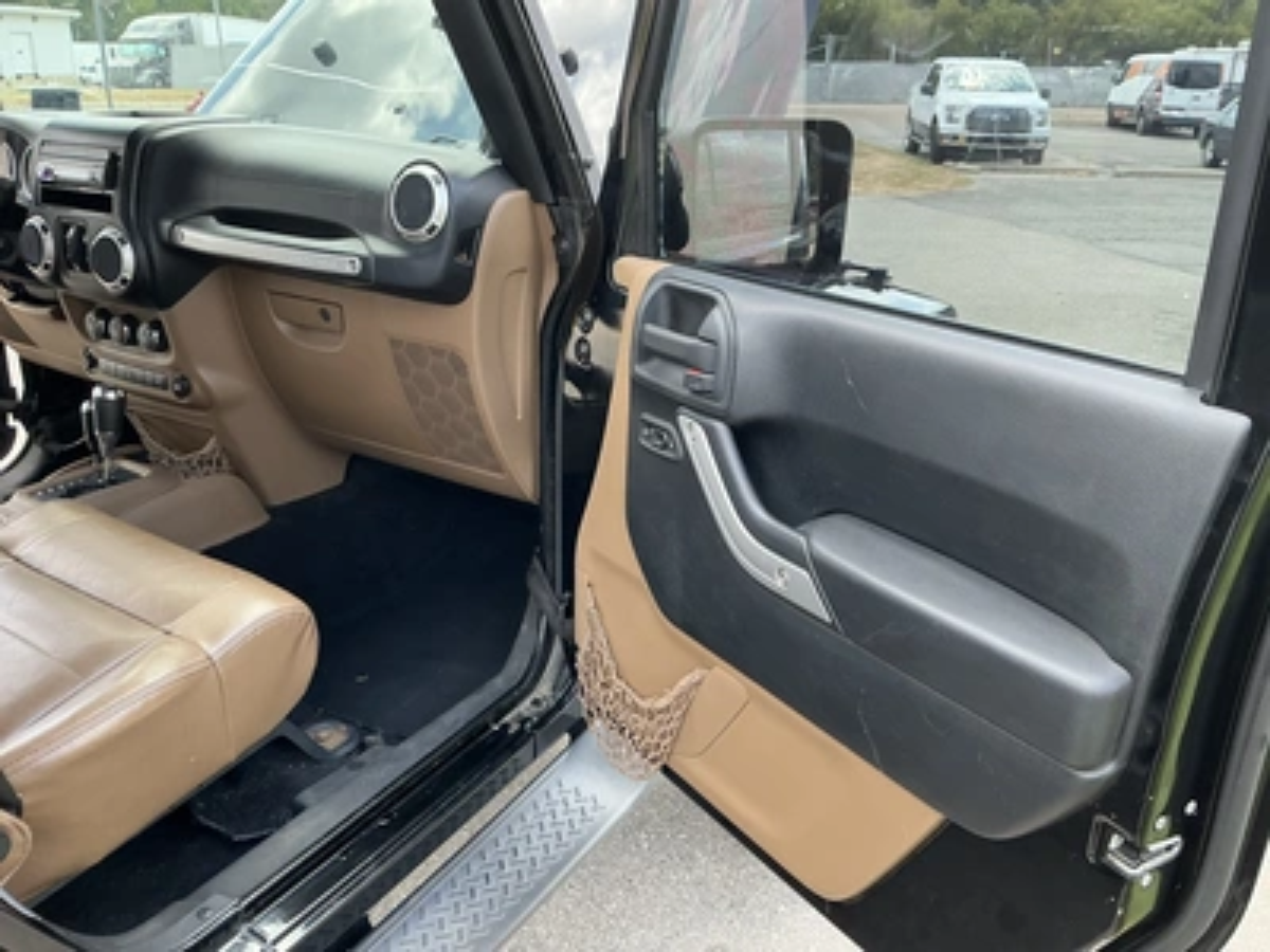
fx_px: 1027
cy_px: 476
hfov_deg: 63.4
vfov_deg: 49.7
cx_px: 635
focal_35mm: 28
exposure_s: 1/136
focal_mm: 3
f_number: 1.8
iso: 32
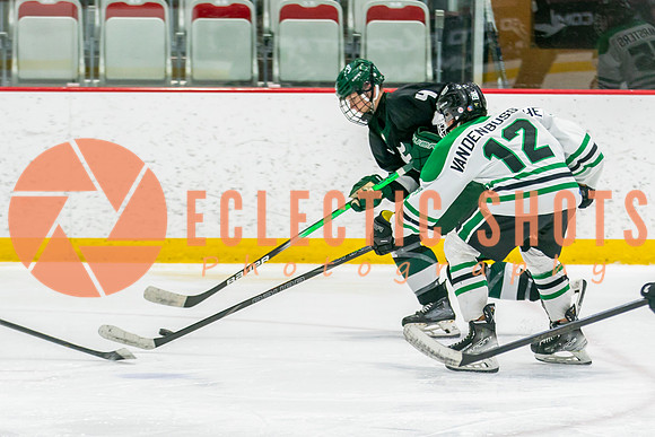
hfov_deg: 7.7
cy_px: 338
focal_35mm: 269
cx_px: 405
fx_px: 4888
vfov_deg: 5.1
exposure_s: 1/640
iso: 640
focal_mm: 123
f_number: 3.2
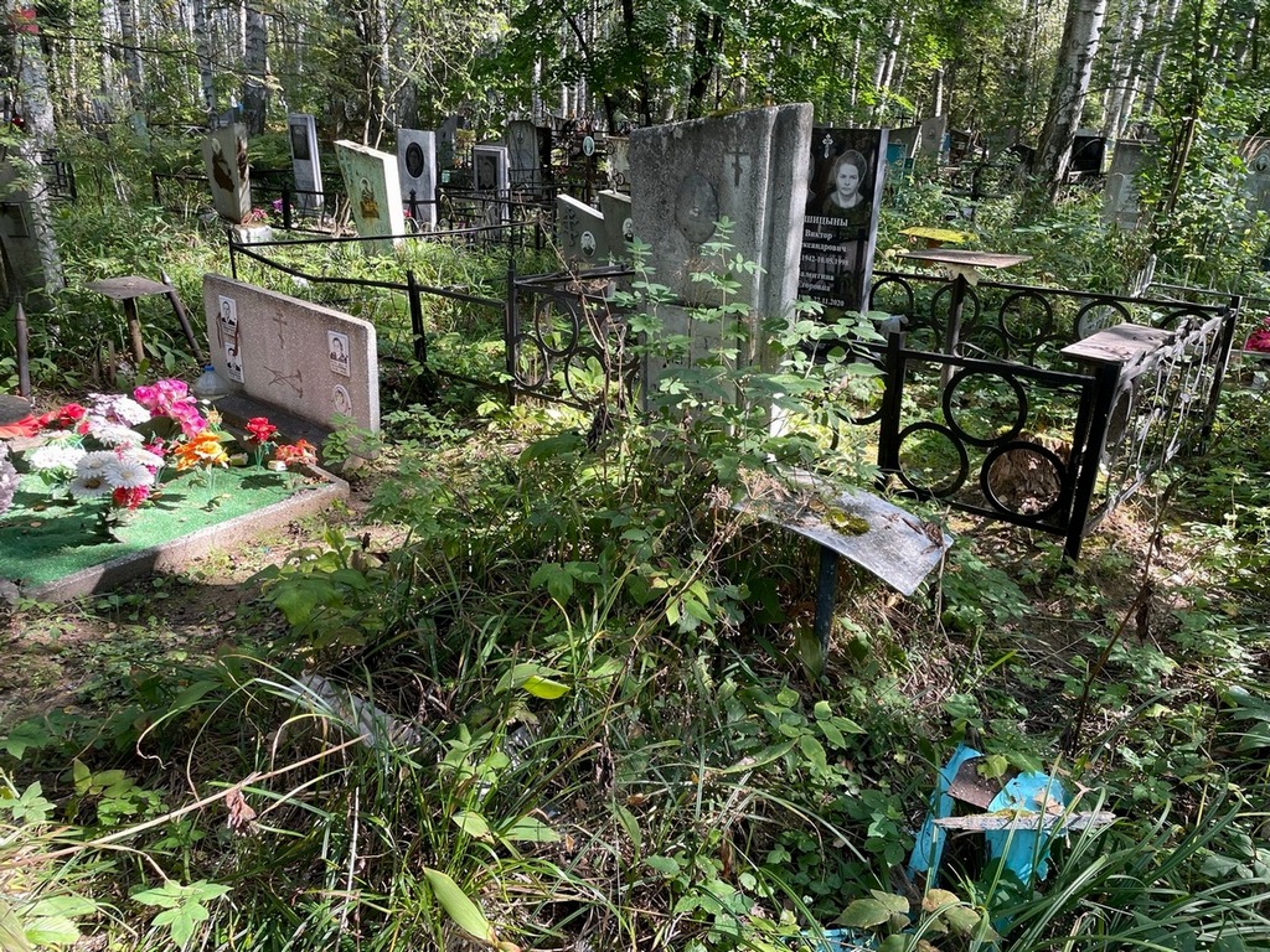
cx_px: 635
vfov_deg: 53.1
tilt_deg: -18.0
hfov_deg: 67.3
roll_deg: -1.4
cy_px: 476
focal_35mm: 26
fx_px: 954
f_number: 1.6
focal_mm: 4.2
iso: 32
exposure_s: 1/121
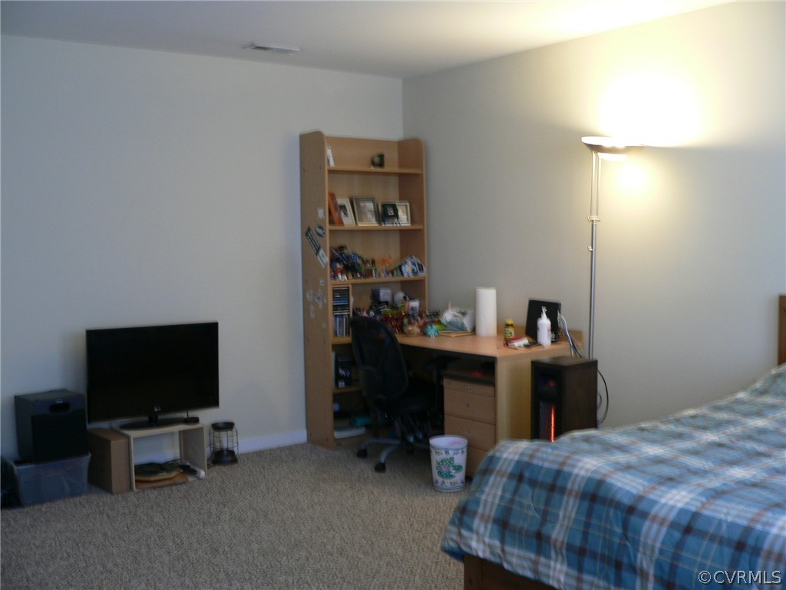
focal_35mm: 36
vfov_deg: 39.7
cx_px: 393
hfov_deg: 51.4
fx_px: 817
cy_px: 295
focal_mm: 6
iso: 100
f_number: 2.8
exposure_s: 1/8
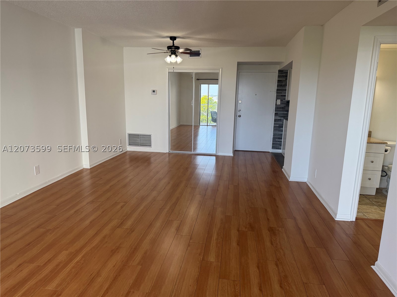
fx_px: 275
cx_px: 198
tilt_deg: -12.0
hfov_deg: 71.6
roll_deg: -0.9
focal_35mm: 24
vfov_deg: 56.8
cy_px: 148
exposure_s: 1/221
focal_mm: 6.76
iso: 160
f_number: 1.78
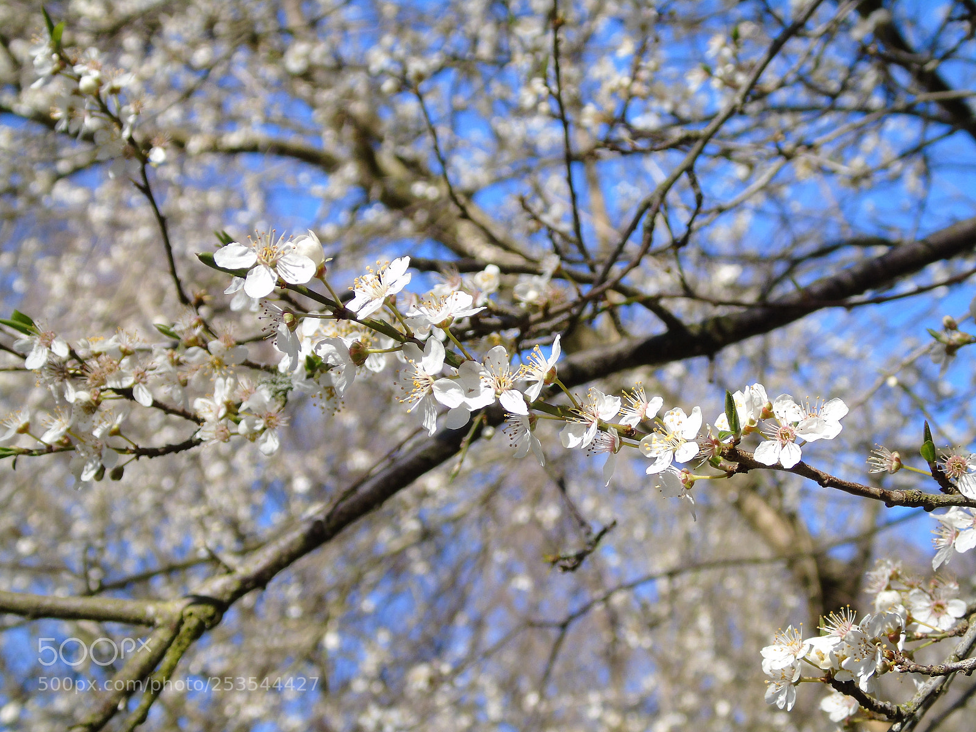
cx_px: 488
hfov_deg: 23.8
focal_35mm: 82
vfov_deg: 18.0
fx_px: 2312
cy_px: 366
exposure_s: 1/250
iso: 80
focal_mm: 15
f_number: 4.3
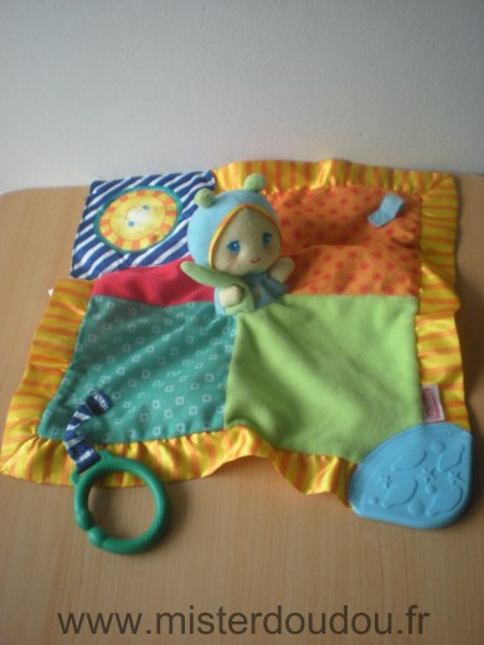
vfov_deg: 49.0
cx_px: 242
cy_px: 322
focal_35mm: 38
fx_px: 708
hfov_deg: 37.7
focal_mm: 6.3
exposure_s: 1/30.5
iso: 200
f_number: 3.1
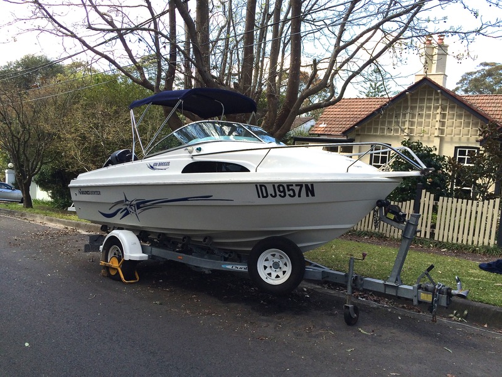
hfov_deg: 61.7
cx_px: 251
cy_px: 188
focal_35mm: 29
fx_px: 421
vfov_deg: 48.2
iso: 32
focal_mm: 4.15
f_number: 2.2
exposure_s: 1/562
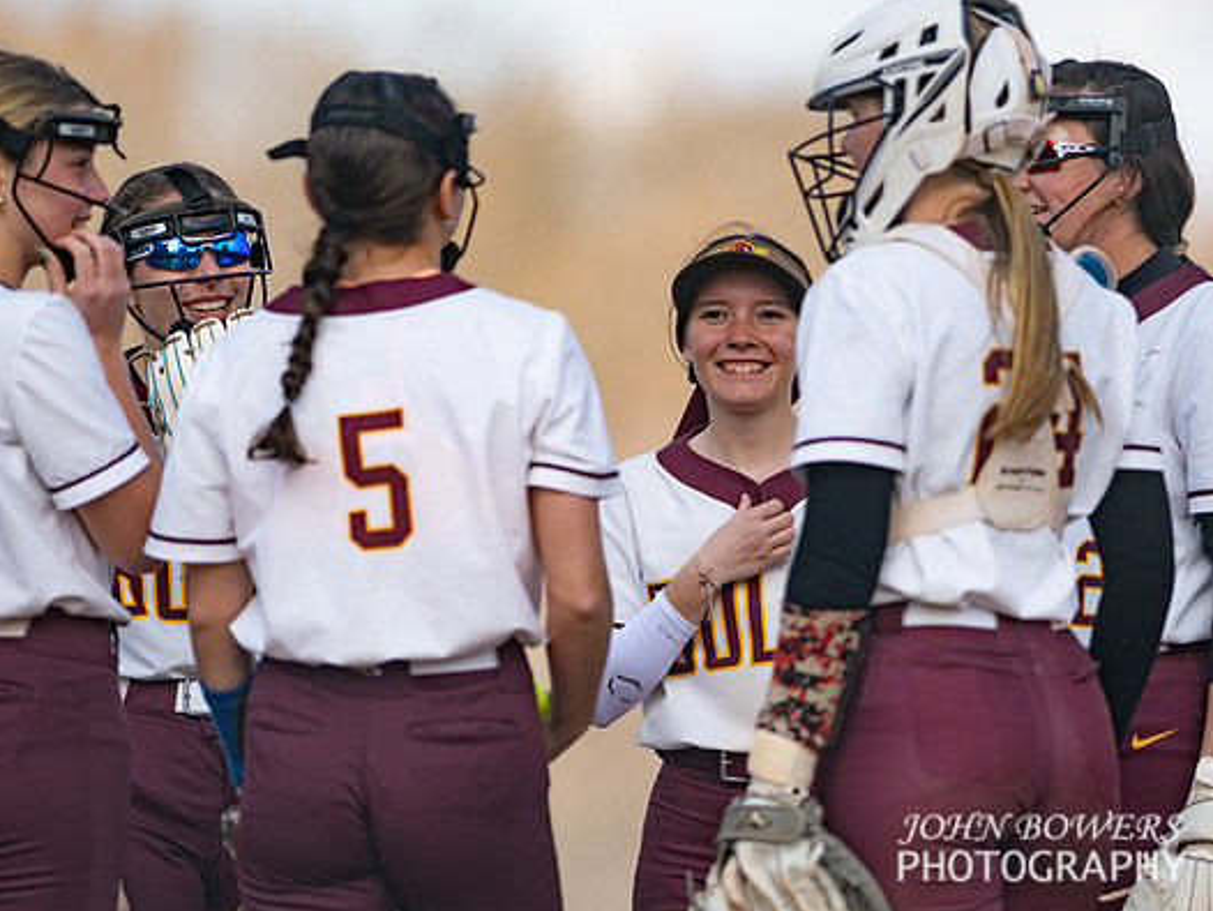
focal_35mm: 435
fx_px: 15250
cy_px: 538
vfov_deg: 3.4
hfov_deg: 4.6
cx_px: 705
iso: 200
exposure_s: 1/3200
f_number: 2.8
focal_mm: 300
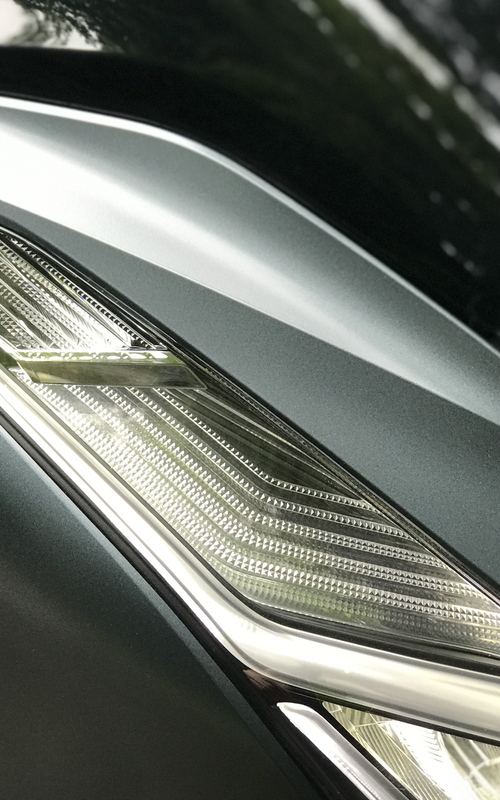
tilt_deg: -14.5
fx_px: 1766
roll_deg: +1.6
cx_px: 111
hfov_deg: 16.0
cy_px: 399
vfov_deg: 25.5
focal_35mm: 81
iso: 50
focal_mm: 6.6
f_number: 2.8
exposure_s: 1/60
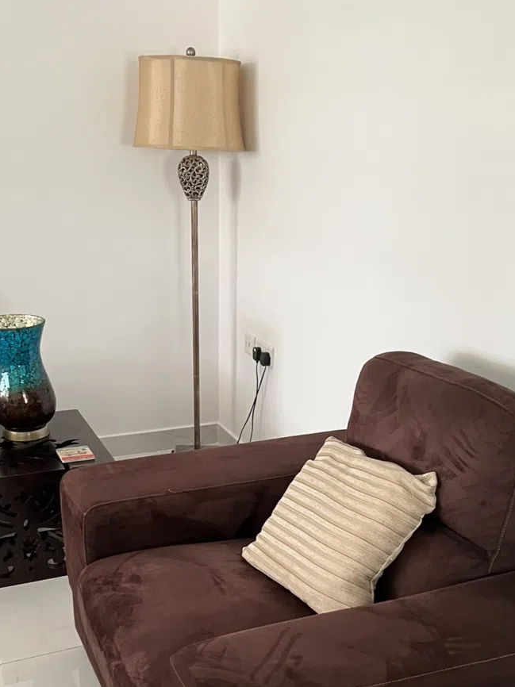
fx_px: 814
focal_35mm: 41
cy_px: 526
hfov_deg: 35.1
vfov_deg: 44.1
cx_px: 252
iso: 250
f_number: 1.5
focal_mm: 5.7
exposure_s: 1/60
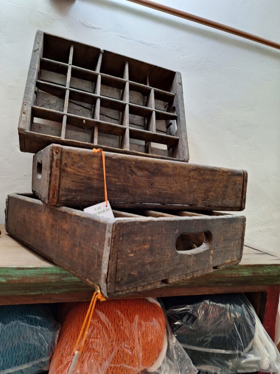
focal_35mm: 23
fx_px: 248
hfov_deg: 58.9
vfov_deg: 73.9
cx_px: 140
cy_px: 187
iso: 200
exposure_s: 1/30
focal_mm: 5.54
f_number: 1.8
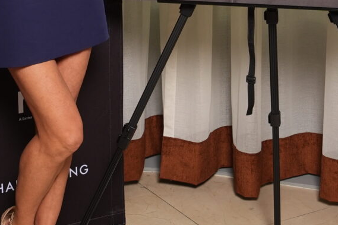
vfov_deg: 12.3
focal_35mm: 108
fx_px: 1014
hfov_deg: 18.8
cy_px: -72
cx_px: 70
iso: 500
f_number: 5
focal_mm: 24
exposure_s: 1/160
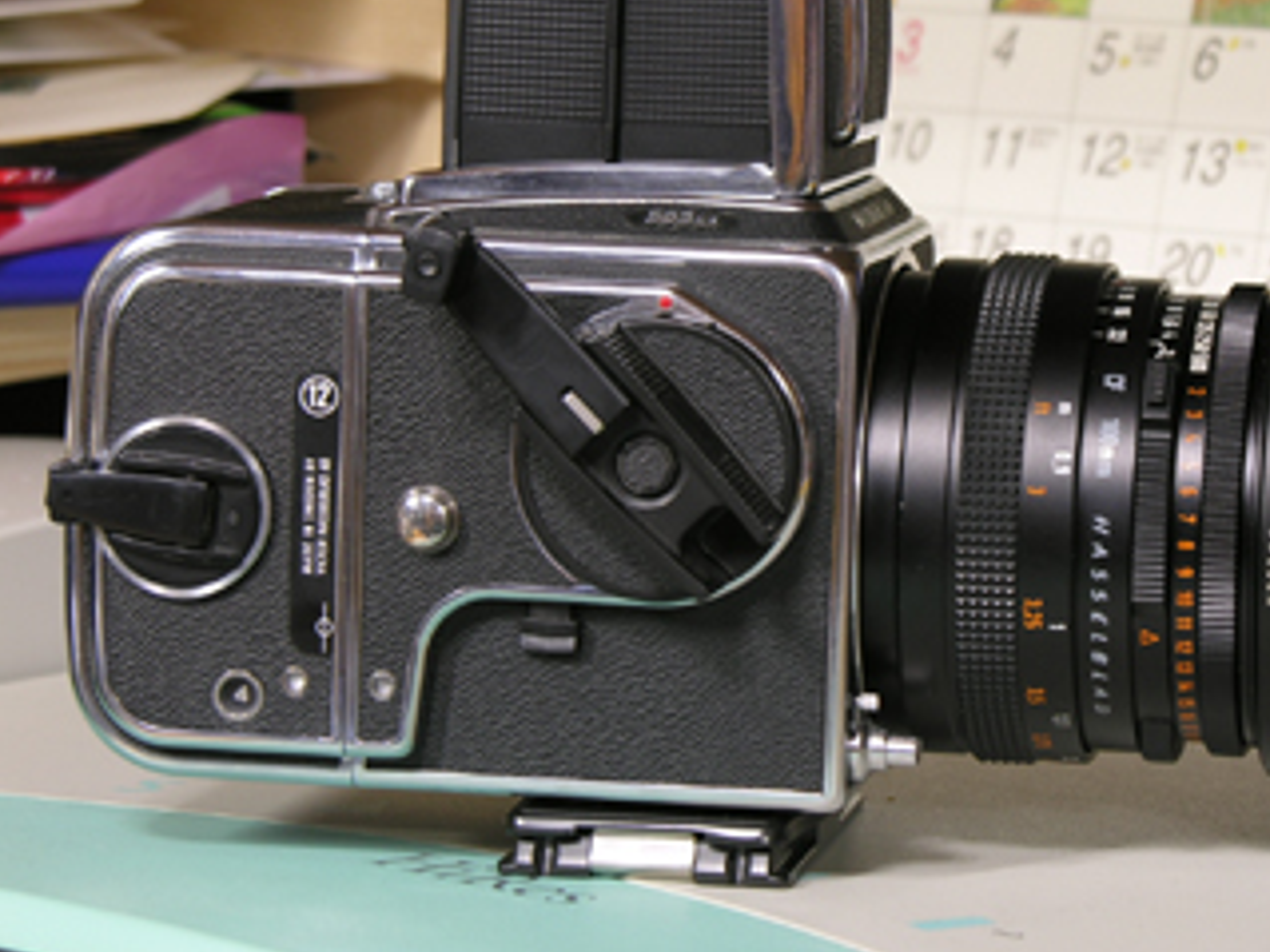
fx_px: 6381
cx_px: 924
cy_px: 309
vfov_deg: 8.5
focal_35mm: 174
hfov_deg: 11.3
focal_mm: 29.3
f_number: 3.7
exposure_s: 1/1.7
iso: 50
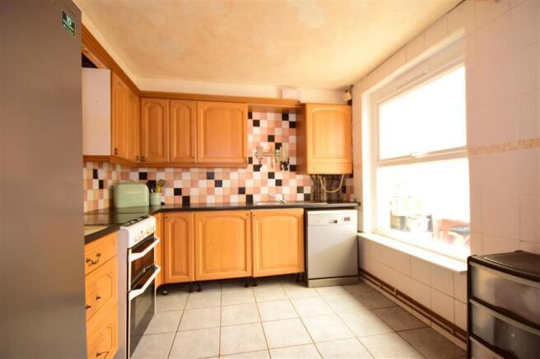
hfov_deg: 100.4
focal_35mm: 15
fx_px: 225
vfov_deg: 77.3
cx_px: 270
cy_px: 180
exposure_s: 1/1.3
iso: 200
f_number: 5
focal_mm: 10
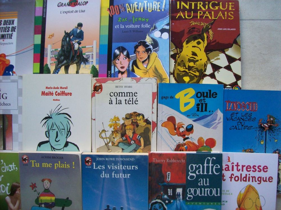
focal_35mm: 36
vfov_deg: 39.7
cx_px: 140
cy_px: 105
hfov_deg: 51.4
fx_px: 292
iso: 160
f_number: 2.7
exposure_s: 1/35.4
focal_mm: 6
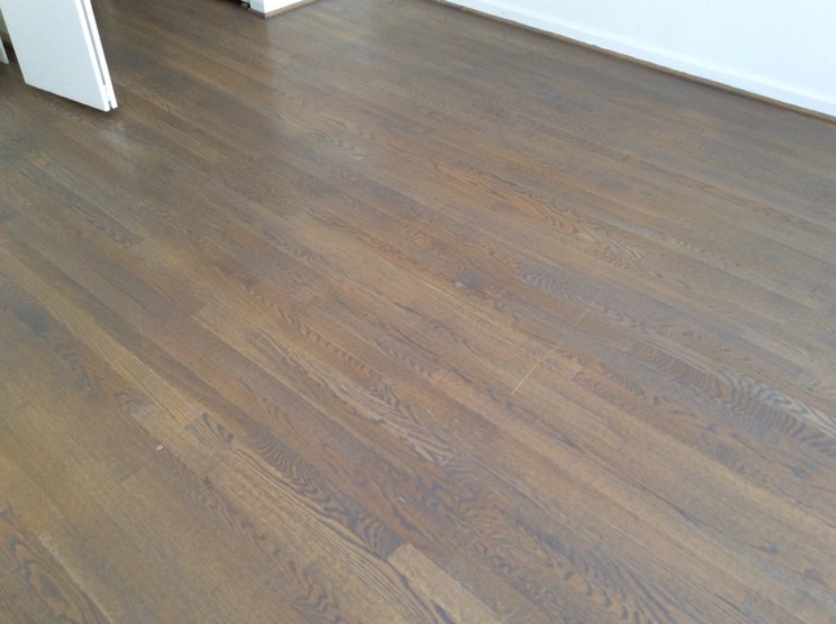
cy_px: 312
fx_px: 772
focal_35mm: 32
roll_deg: -2.0
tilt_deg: -41.5
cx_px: 418
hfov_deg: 56.9
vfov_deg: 44.1
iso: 50
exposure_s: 1/60
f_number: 2.4
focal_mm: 3.3
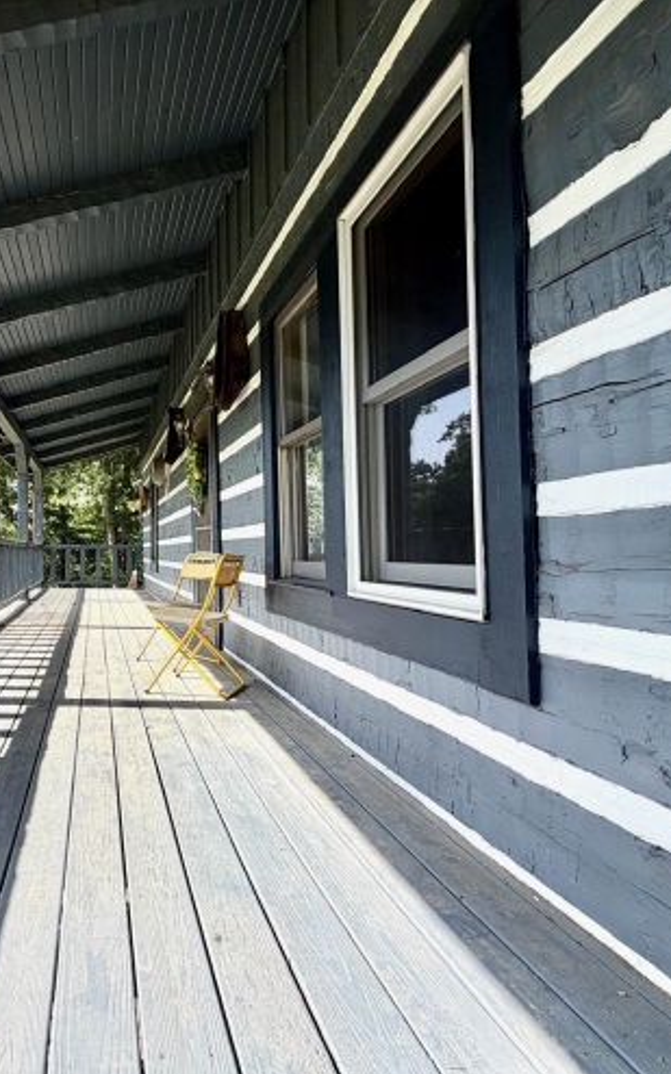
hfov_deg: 55.7
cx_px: 142
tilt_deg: +0.6
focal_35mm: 20
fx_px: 586
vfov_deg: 85.1
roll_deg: +1.5
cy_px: 540
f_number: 2.2
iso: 40
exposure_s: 1/602
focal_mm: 2.22
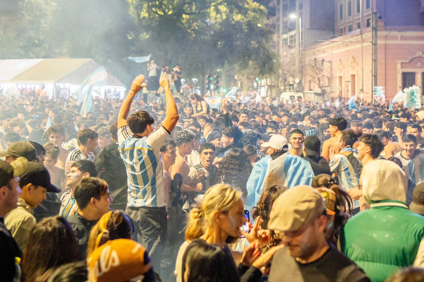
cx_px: 288
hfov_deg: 32.5
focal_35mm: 61
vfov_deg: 21.8
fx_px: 720
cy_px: 43
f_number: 2.5
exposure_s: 1/80
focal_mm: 35
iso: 1600
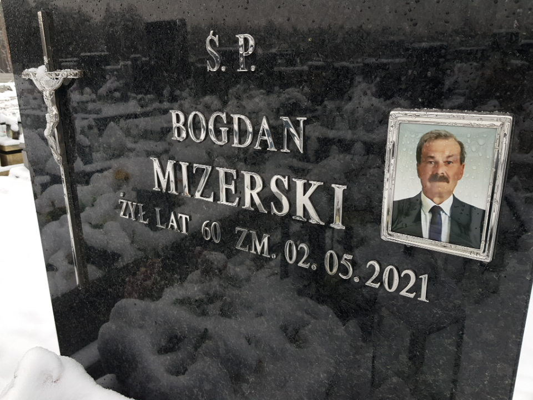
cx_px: 266
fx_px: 400
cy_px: 200
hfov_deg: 67.3
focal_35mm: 26
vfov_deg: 53.1
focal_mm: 4.2
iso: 40
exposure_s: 1/235
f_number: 1.7
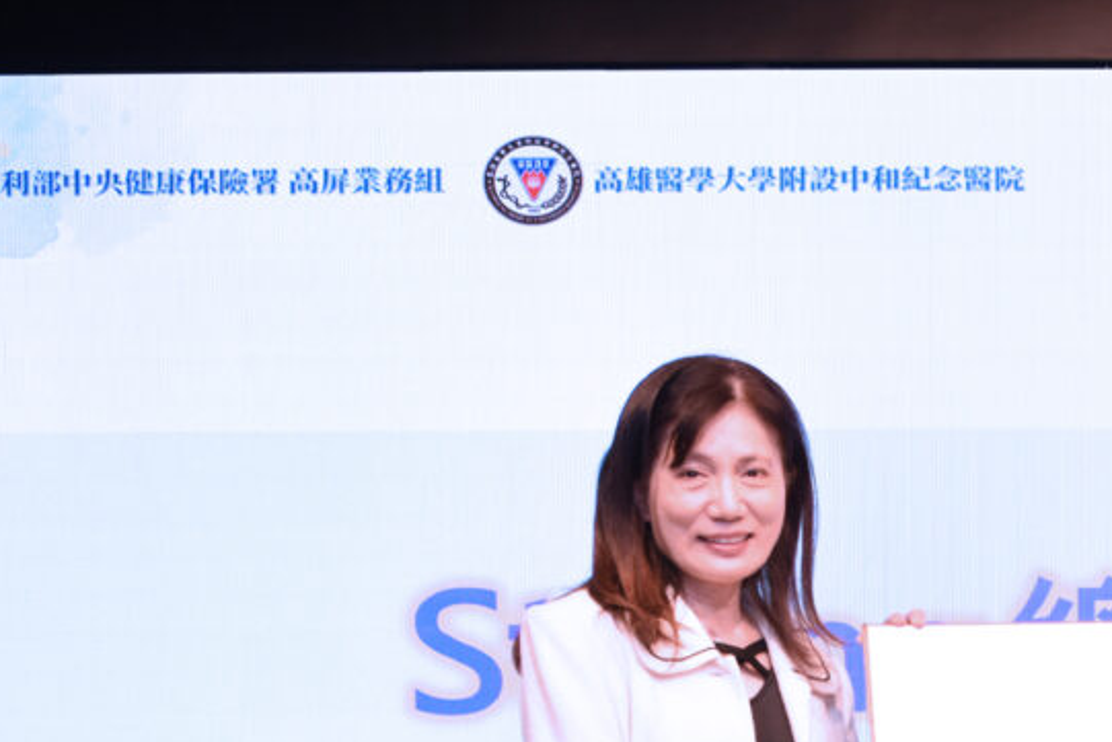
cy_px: 926
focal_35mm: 97
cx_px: 1007
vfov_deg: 13.7
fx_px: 2997
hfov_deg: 20.6
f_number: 4.5
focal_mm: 35
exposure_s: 1/200
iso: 1600
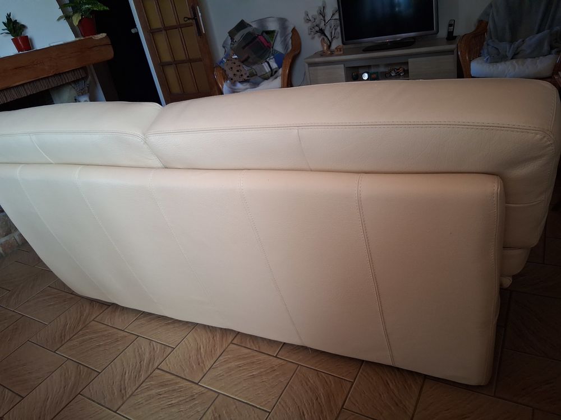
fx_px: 421
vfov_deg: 53.1
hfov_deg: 67.3
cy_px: 210
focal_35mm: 26
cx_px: 280
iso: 320
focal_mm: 3.98
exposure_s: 1/50
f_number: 1.8
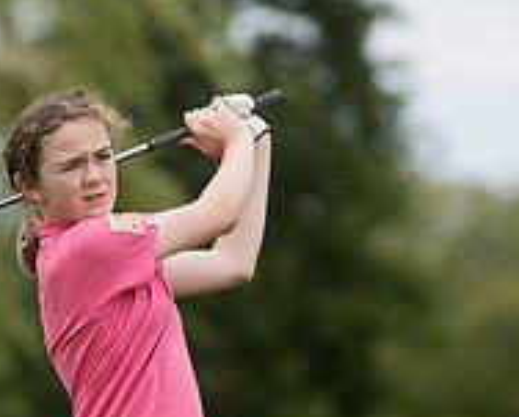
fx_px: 13338
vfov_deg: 1.8
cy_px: 463
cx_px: 6
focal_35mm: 867
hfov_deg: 2.2
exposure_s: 1/2500
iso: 800
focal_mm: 300
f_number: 5.6
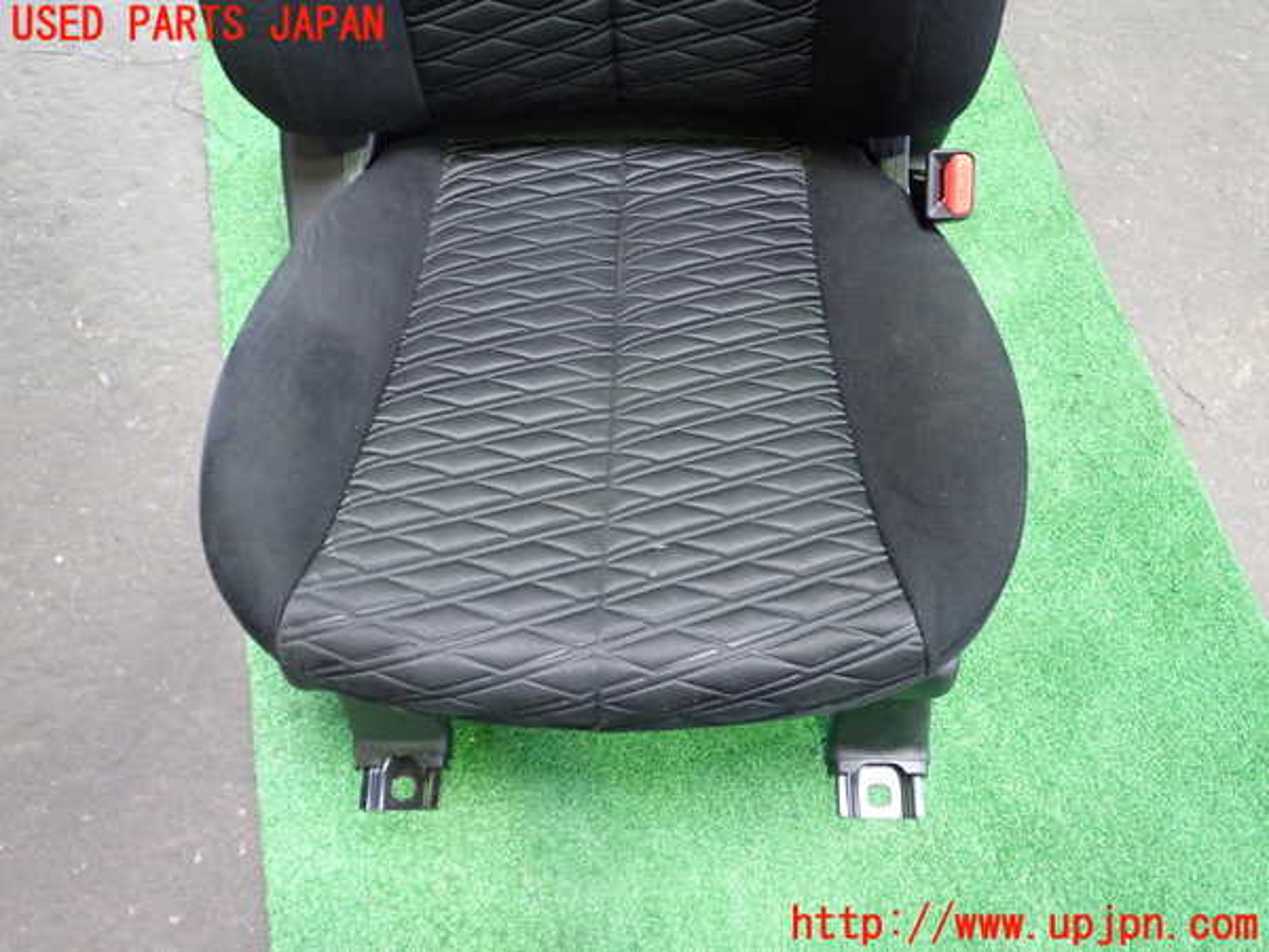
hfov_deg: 60.0
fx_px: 1100
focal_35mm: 30
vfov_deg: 46.8
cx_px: 634
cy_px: 476
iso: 500
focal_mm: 5.4
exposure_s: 1/30
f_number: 2.3
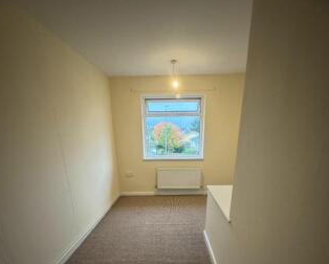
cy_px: 192
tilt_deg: -18.0
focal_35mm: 19
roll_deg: +0.8
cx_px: 167
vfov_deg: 67.2
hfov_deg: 83.2
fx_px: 185
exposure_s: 1/85
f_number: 2.2
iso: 320
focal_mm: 2.22
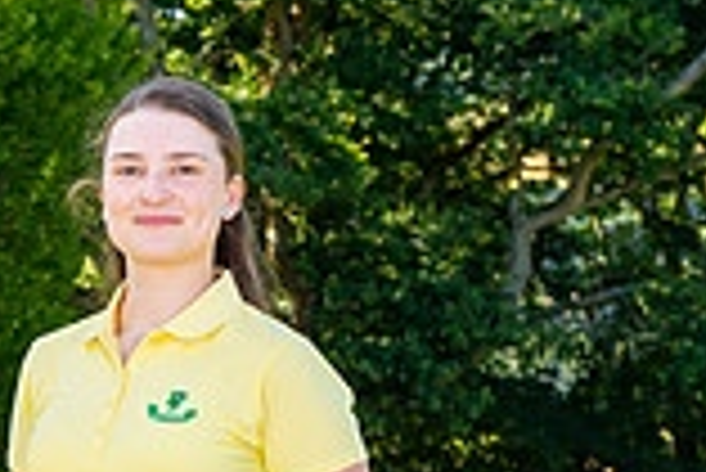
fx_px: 4868
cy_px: 852
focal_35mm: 248
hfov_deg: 8.2
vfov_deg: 5.5
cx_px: -274
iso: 100
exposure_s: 1/60
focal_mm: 67
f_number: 9
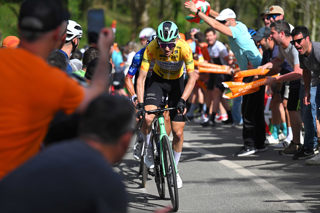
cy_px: 106
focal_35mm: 145
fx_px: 1289
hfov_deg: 14.2
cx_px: 160
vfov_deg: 9.5
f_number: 3.5
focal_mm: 145
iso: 250
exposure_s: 1/3200
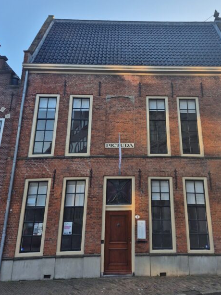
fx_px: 255
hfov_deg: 46.6
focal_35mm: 30
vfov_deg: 59.3
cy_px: 113
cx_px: 131
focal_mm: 5.4
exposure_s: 1/292
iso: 25
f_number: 1.8
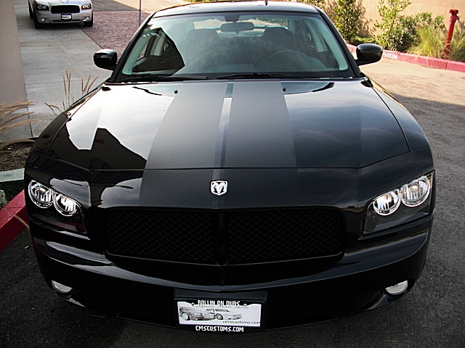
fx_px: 484
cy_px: 174
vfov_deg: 39.7
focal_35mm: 36
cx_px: 232
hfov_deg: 51.4
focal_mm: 6.3
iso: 50
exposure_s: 1/320
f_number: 2.8
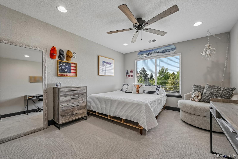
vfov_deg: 81.2
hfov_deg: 104.3
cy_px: 80
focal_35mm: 14
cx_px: 119
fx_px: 93
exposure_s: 1/15
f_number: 10
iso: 160
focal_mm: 14
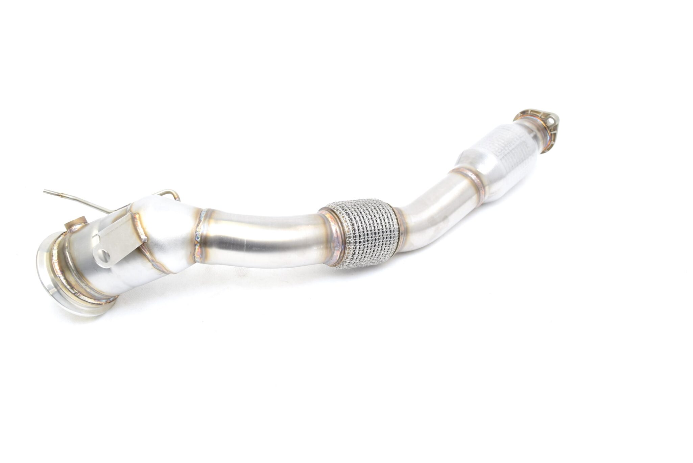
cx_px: 346
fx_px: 607
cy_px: 232
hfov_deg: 59.5
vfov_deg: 41.8
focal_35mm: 32
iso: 400
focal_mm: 21
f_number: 6.3
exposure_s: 1/160
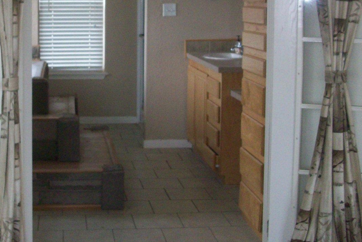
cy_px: -11
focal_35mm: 68
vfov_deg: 19.3
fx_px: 684
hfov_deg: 29.4
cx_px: 114
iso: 160
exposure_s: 1/60
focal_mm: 5.7
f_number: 2.8
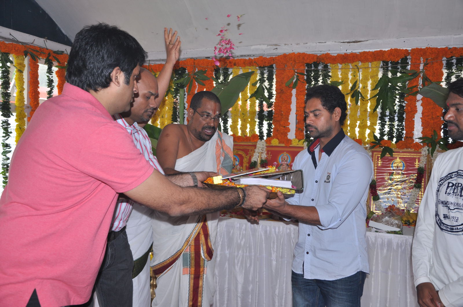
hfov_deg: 57.3
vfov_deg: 39.9
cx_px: 232
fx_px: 424
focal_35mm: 33
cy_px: 154
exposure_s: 1/125
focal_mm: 22
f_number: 5
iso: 250
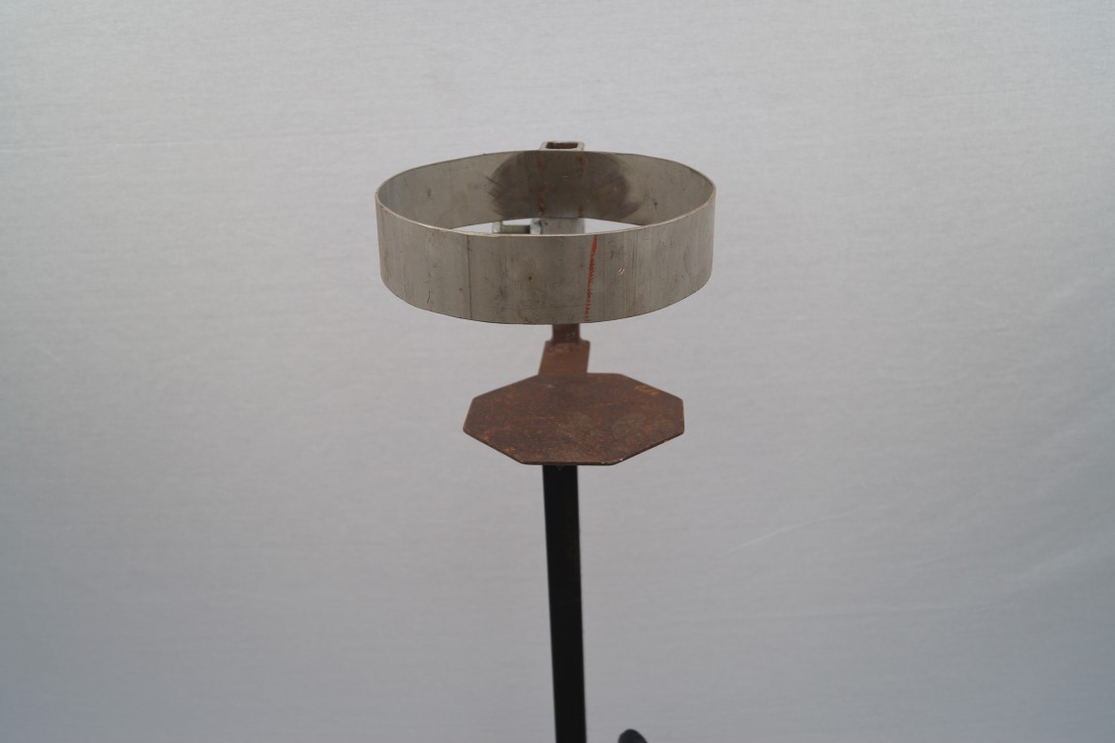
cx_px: 558
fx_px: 1022
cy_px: 372
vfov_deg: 40.0
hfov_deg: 57.2
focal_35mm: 33
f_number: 4
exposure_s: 1/160
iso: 125
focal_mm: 22
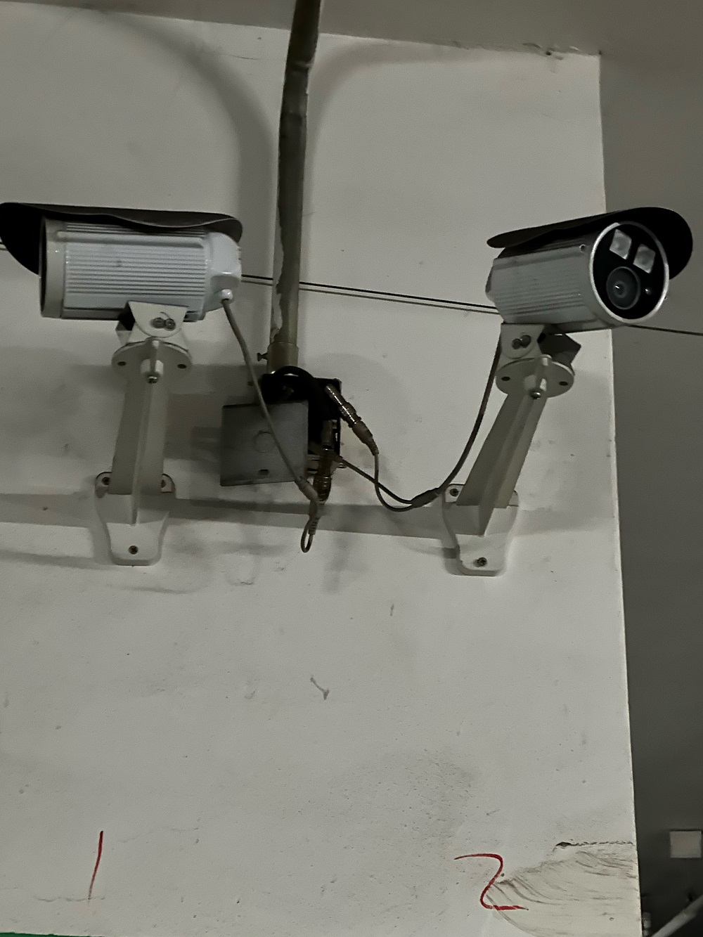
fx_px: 2085
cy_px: 468
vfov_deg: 25.3
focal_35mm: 77
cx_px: 352
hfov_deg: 19.1
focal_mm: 9
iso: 1600
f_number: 2.8
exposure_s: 1/8
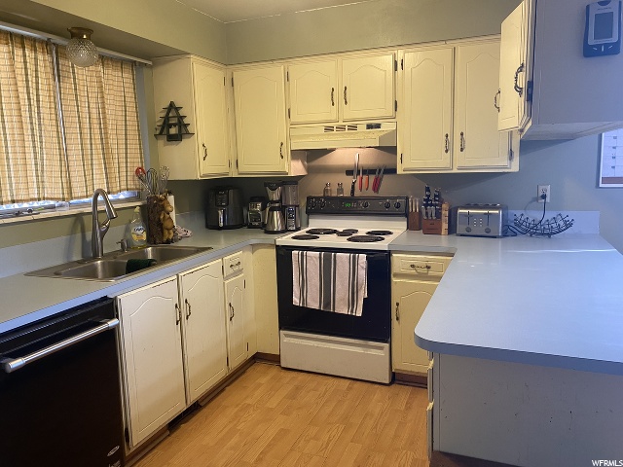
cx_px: 312
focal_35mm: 26
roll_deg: +1.1
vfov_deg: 53.1
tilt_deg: -9.2
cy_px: 234
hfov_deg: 67.3
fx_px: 468
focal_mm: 4.25
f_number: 1.8
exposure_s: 1/60
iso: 160
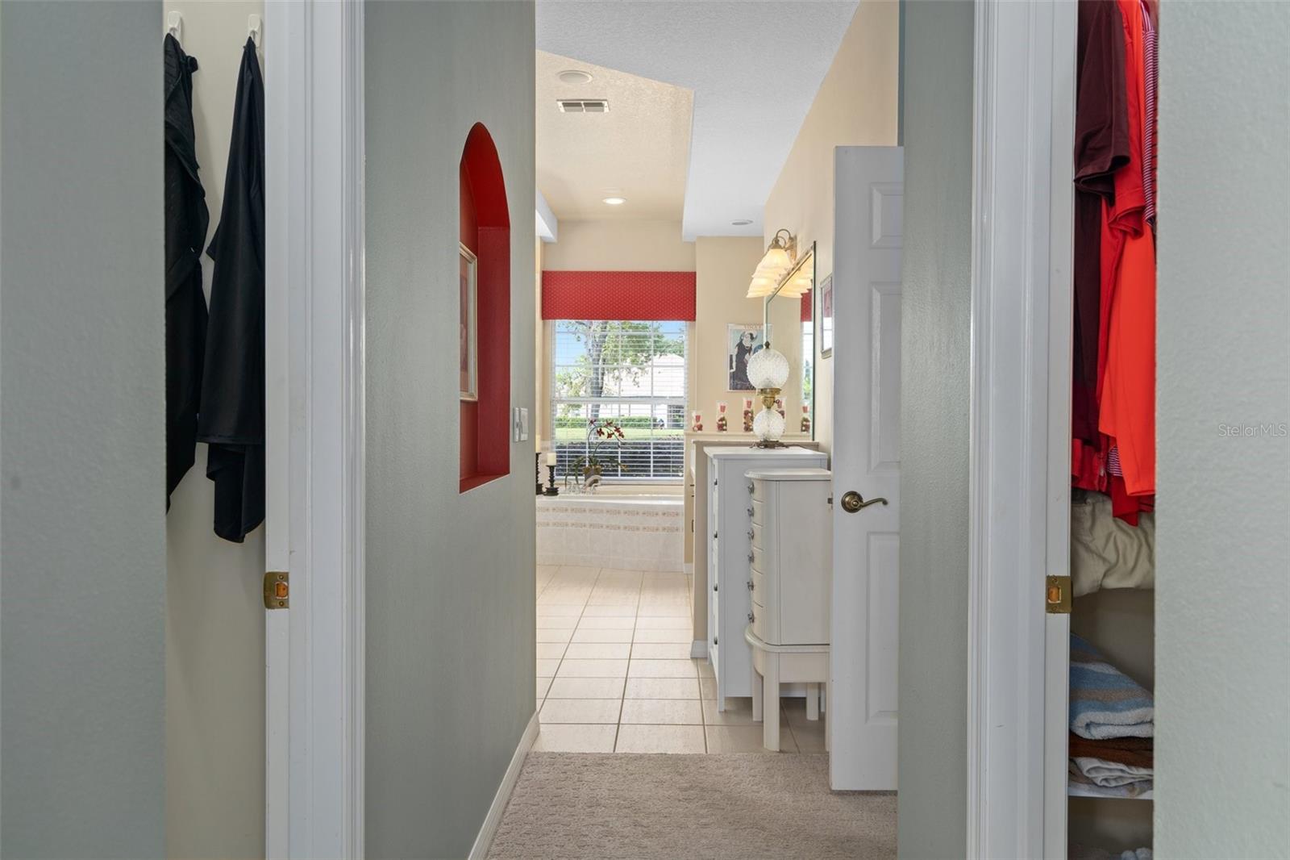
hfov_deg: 69.4
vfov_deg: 49.5
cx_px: 645
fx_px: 931
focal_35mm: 26
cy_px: 430
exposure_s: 1/2.5
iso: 320
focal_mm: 26
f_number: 8
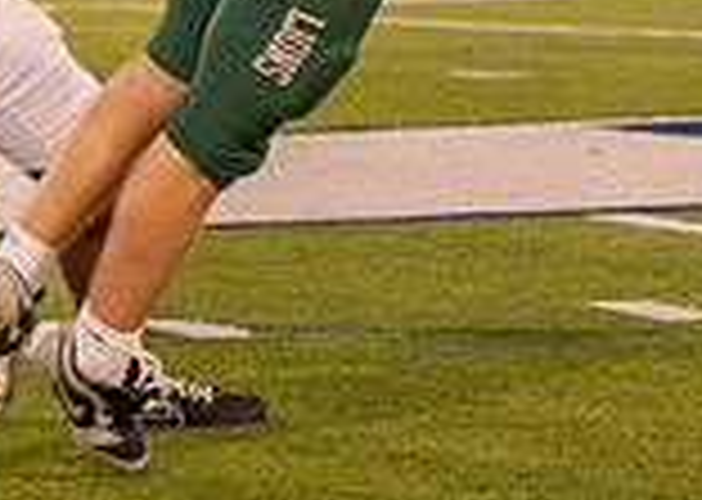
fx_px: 11230
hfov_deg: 3.6
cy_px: -183
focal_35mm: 564
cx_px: 579
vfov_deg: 2.5
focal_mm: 70
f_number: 2.8
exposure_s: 1/1000
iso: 1250
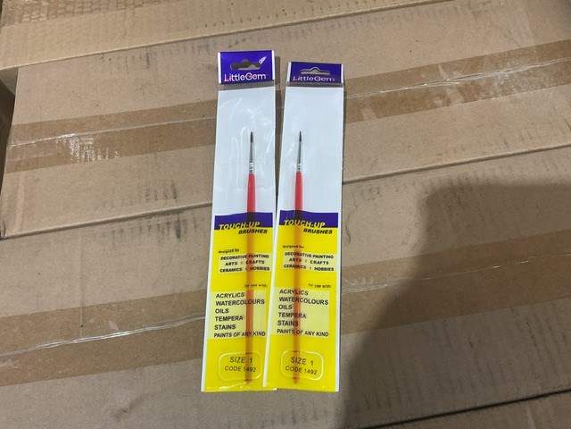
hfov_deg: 61.7
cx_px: 286
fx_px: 478
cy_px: 214
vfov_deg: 48.2
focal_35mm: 29
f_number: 1.8
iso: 64
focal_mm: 3
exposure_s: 1/50
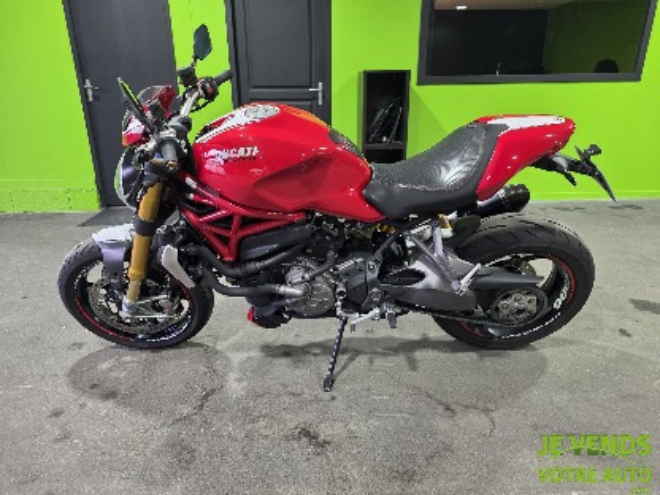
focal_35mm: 23
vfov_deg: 58.9
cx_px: 330
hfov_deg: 73.9
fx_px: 439
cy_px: 248
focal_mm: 6.25
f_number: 1.7
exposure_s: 1/100
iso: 125
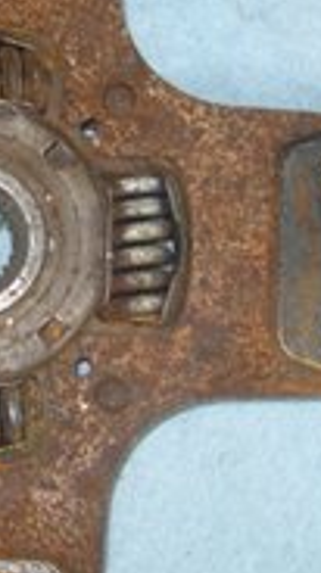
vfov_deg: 25.6
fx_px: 1261
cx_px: -12
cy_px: 246
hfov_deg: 14.3
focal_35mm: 83
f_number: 2.8
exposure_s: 1/30
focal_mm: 7.4
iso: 100
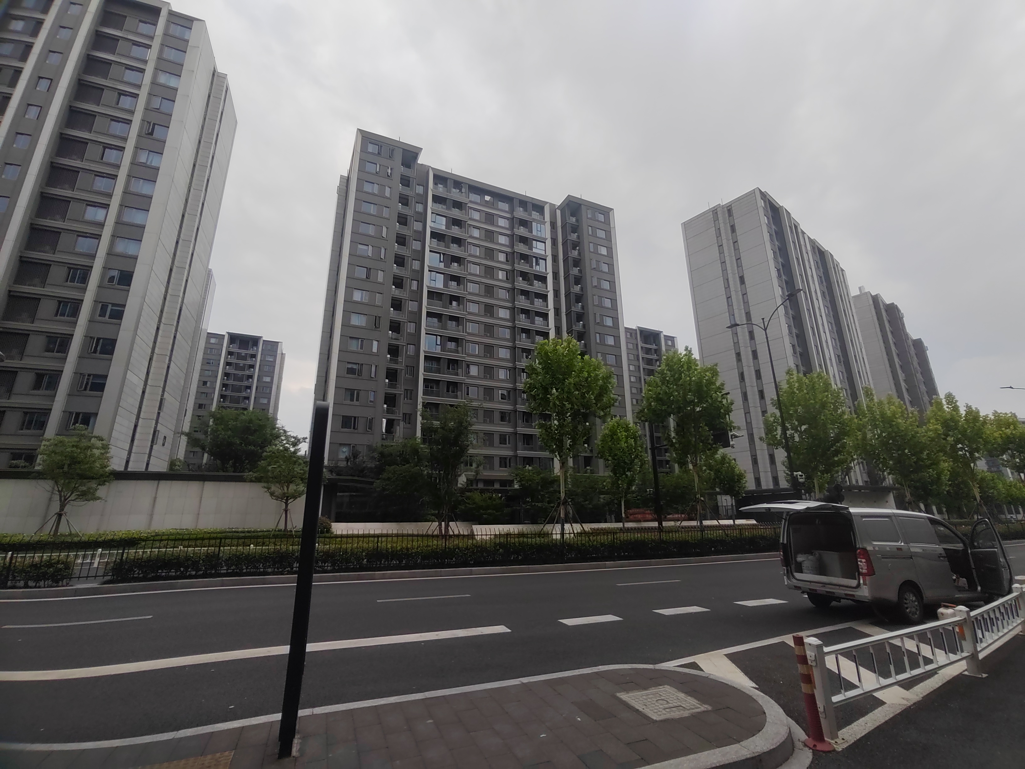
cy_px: 384
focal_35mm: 16
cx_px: 512
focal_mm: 1.68
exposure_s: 1/1722
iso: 101
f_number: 2.2
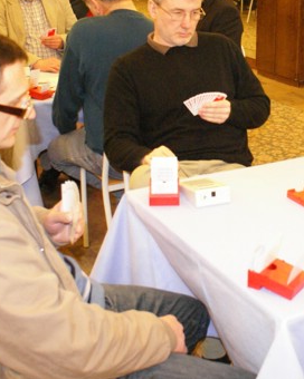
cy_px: 146
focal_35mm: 58
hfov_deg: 25.5
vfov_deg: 32.4
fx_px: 652
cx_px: 267
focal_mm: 20
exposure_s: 1/20
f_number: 4
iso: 1600
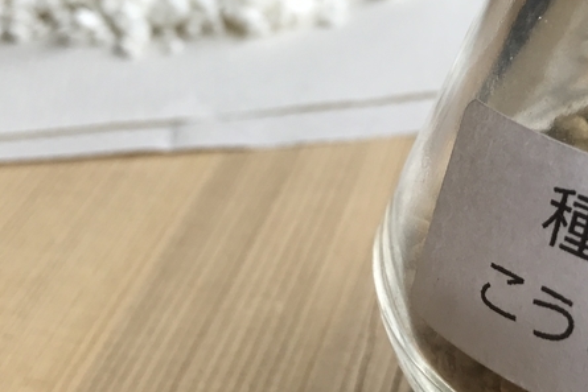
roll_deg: +0.7
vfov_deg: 20.2
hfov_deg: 29.9
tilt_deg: -26.4
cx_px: 386
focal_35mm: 67
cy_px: 99
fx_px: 1095
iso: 20
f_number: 1.8
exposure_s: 1/367
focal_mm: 3.99
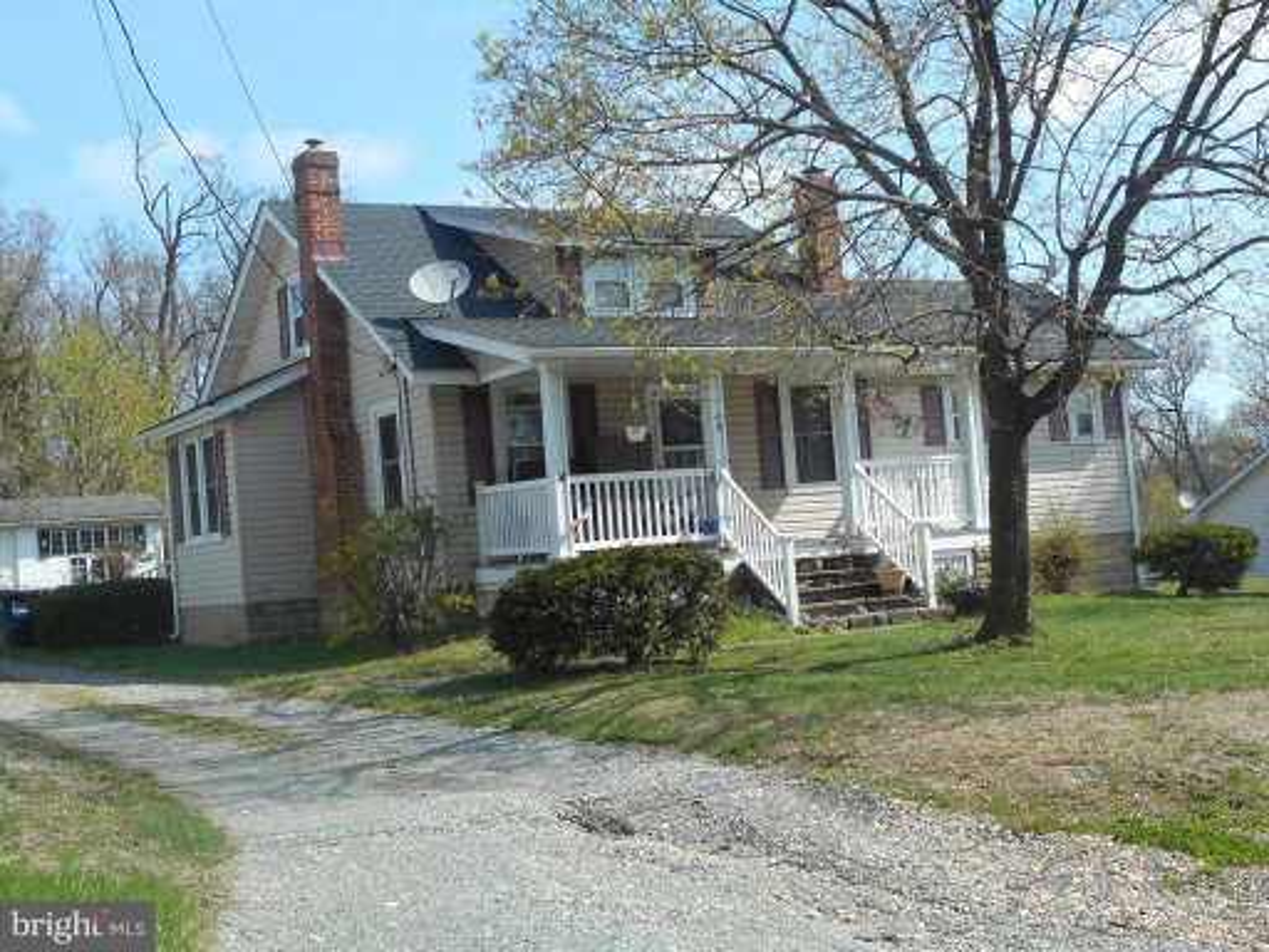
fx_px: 1870
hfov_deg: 37.5
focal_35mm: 51
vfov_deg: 28.6
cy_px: 476
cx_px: 634
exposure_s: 1/250
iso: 80
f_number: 4.9
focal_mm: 9.1
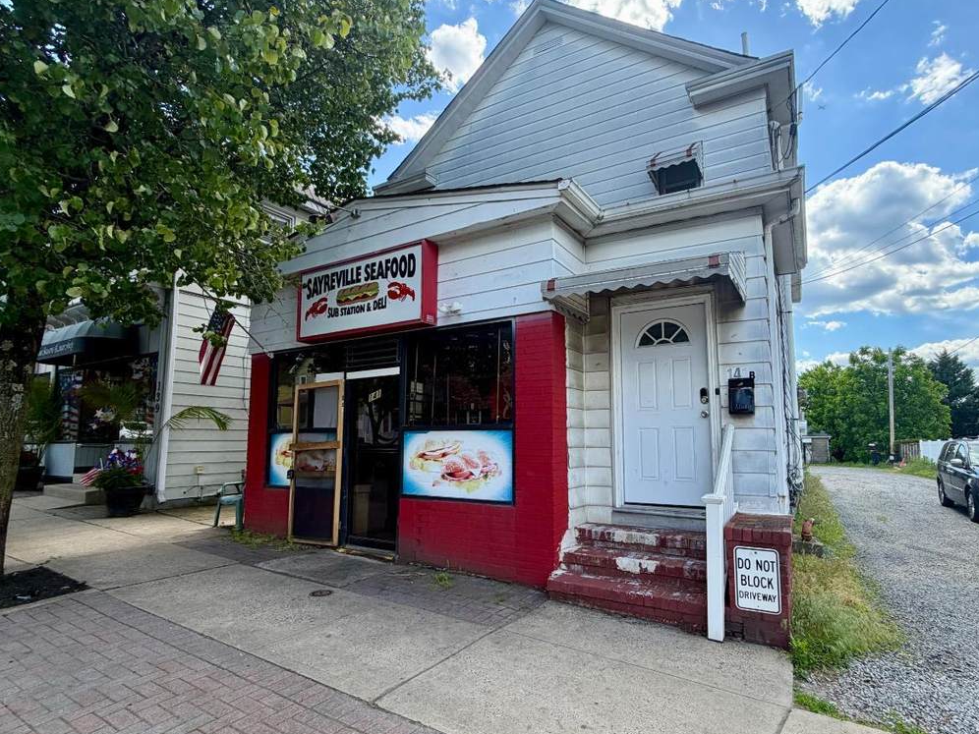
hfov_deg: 87.5
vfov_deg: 71.5
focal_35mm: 18
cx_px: 535
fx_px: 509
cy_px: 387
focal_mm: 2.22
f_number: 2.2
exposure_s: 1/502
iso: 50
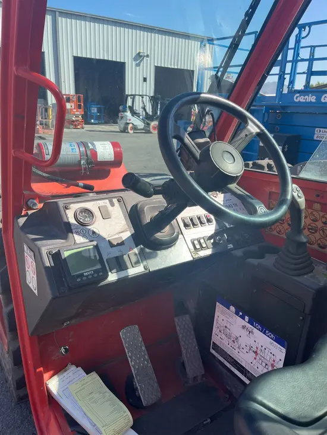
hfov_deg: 53.1
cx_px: 164
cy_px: 218
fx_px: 327
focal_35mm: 26
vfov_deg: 67.3
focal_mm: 5.1
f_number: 1.6
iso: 50
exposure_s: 1/1600
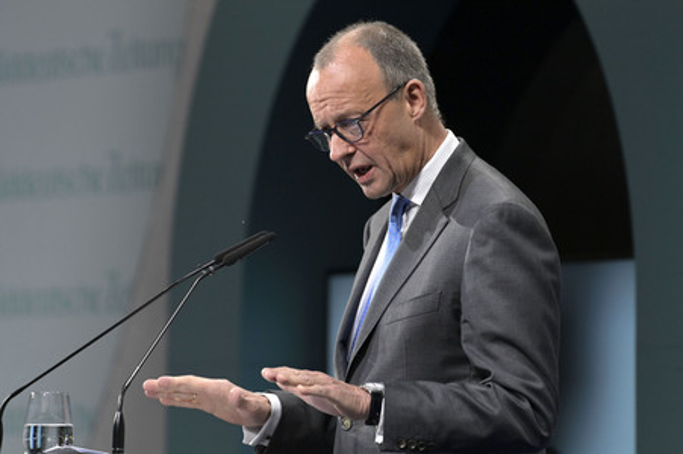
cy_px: 227
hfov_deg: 5.6
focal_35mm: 370
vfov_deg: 3.7
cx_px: 342
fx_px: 7014
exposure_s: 1/800
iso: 4000
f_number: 5.6
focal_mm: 370
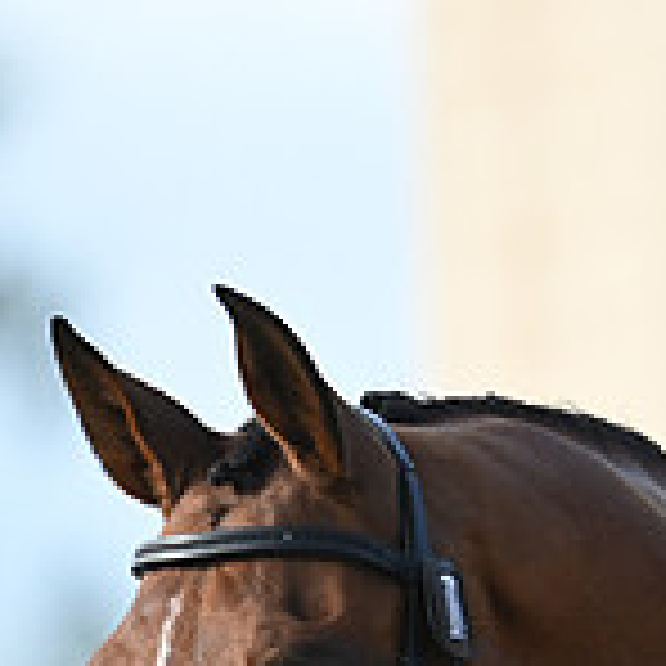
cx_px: 1228
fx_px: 29037
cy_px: 547
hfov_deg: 1.3
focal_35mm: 1334
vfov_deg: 1.3
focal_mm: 400
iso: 1100
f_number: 5
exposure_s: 1/1600
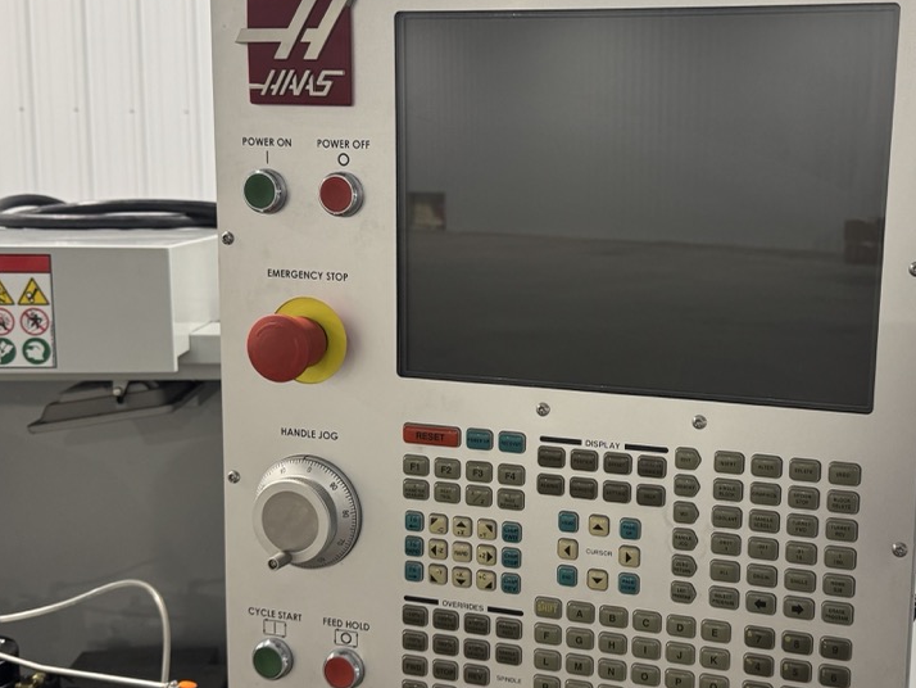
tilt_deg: -9.6
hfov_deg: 43.4
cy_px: 350
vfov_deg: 33.6
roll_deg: -1.0
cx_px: 590
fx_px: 1138
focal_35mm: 43
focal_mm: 6.76
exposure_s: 1/120
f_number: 1.78
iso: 200
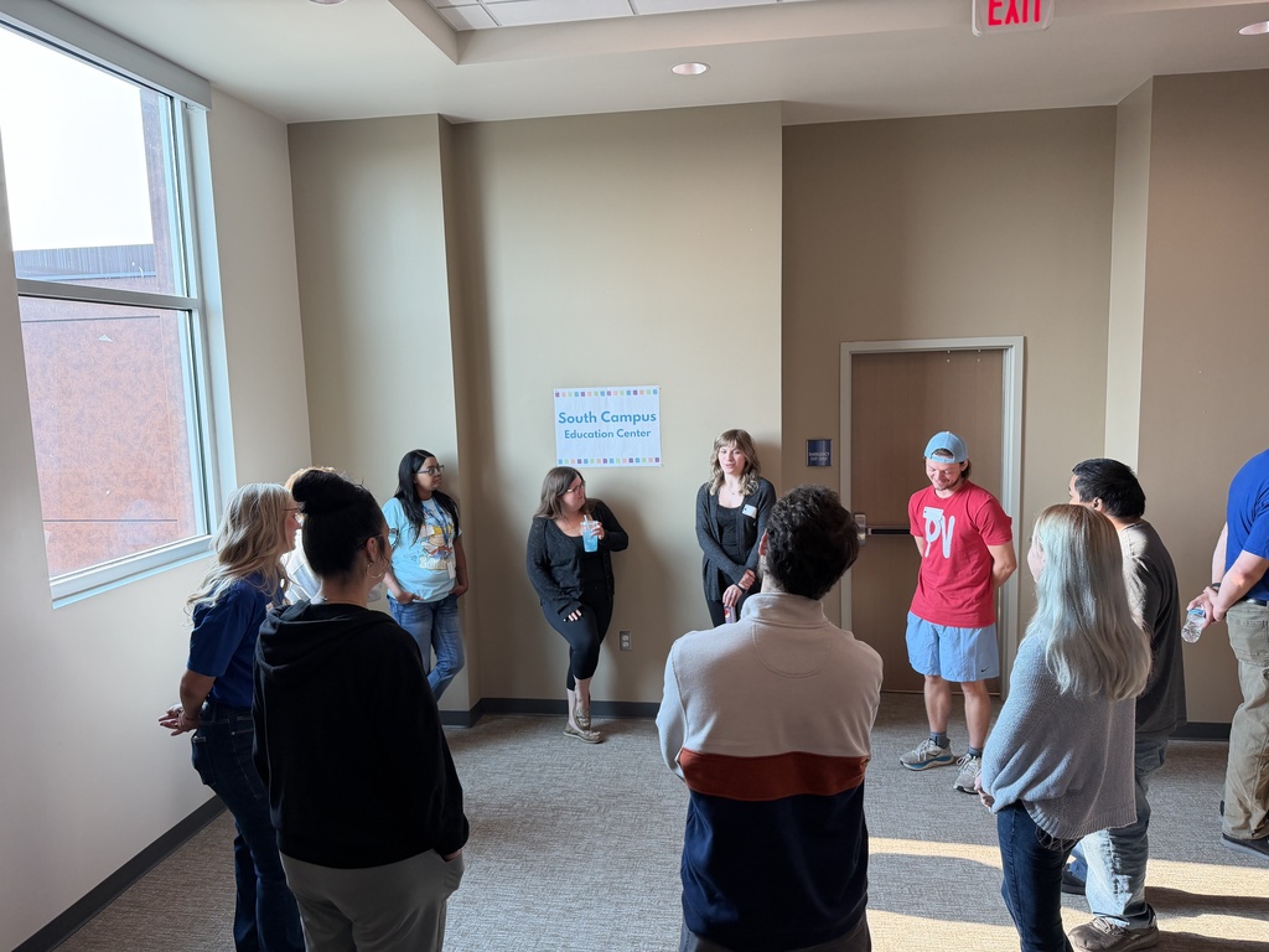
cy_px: 476
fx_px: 880
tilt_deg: -6.0
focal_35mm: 24
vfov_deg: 56.8
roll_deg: +1.5
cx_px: 634
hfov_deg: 71.6
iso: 160
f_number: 1.78
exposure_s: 1/150
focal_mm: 6.76
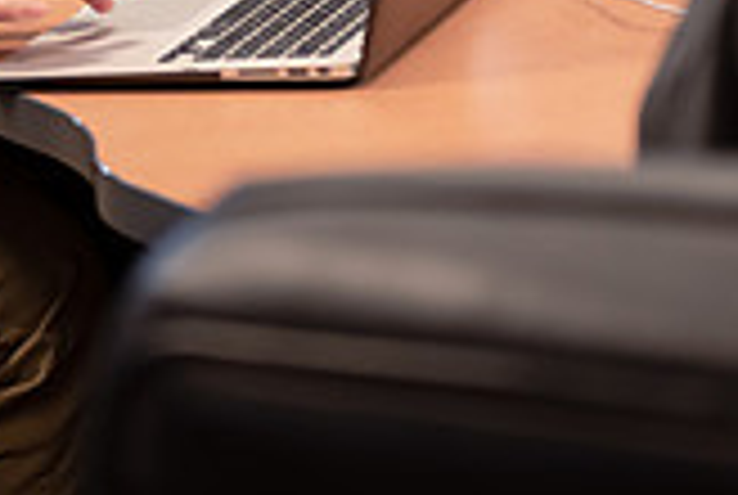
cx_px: 86
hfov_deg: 8.8
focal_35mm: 233
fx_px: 4785
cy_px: -241
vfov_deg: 5.9
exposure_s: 1/125
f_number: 3.2
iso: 1000
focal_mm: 66
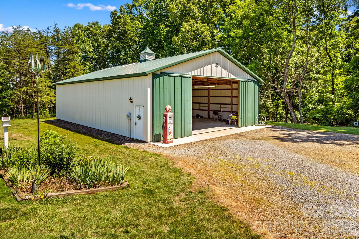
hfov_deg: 78.6
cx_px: 180
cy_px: 120
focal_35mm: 22
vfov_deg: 57.2
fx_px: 219
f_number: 2.8
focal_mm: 8.38
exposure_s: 1/730
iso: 100
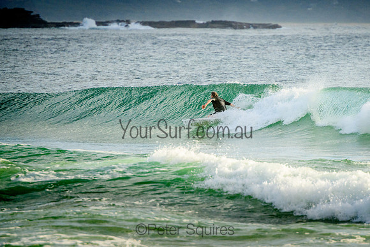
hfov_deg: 3.7
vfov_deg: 2.5
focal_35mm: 550
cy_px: 106
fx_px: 5655
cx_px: 235
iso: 720
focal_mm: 400
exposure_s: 1/2000
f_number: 5.6
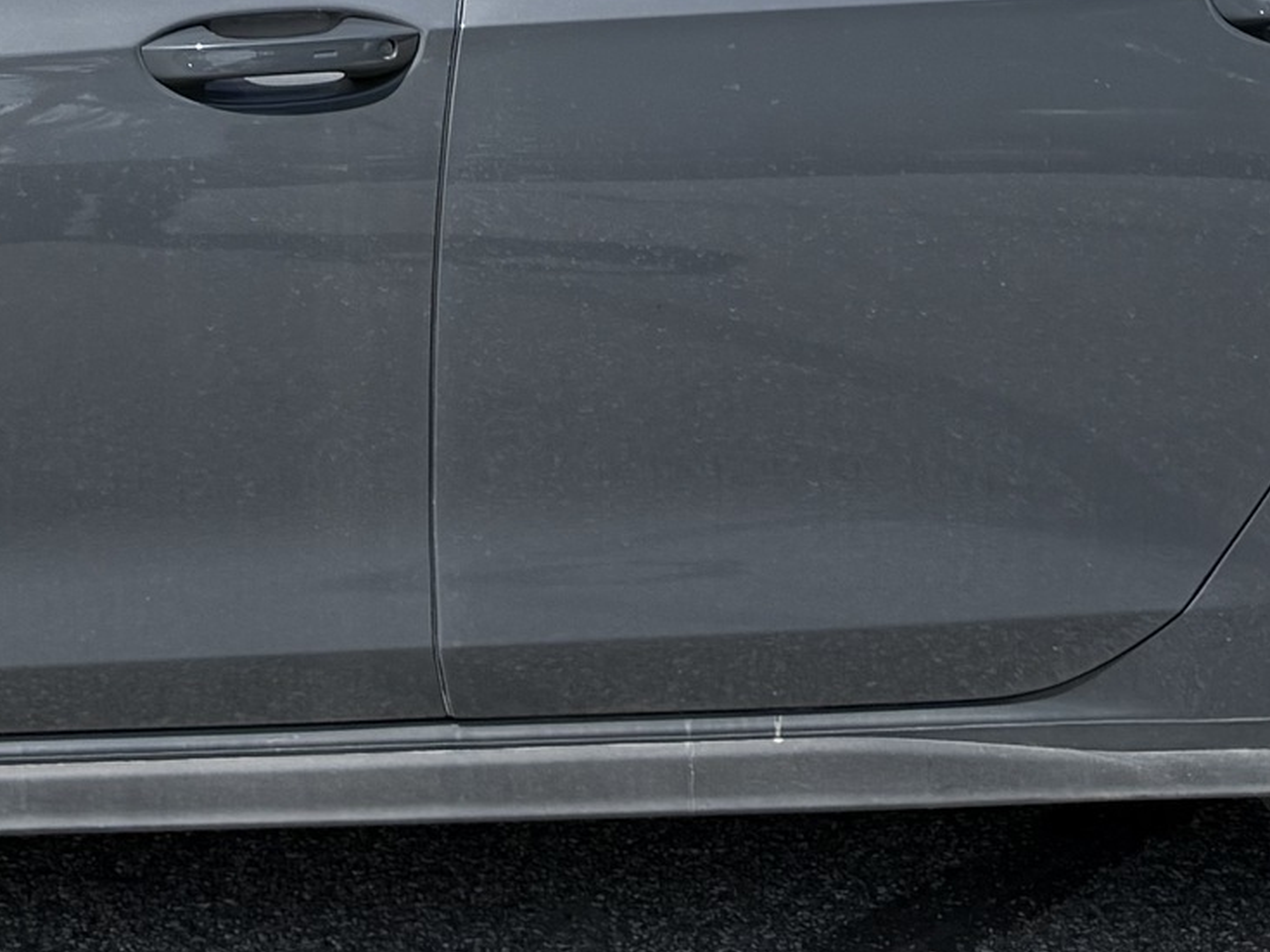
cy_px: -738
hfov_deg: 20.5
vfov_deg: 14.0
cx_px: 154
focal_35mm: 94
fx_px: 3448
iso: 80
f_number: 1.78
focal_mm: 6.76
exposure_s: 1/4975
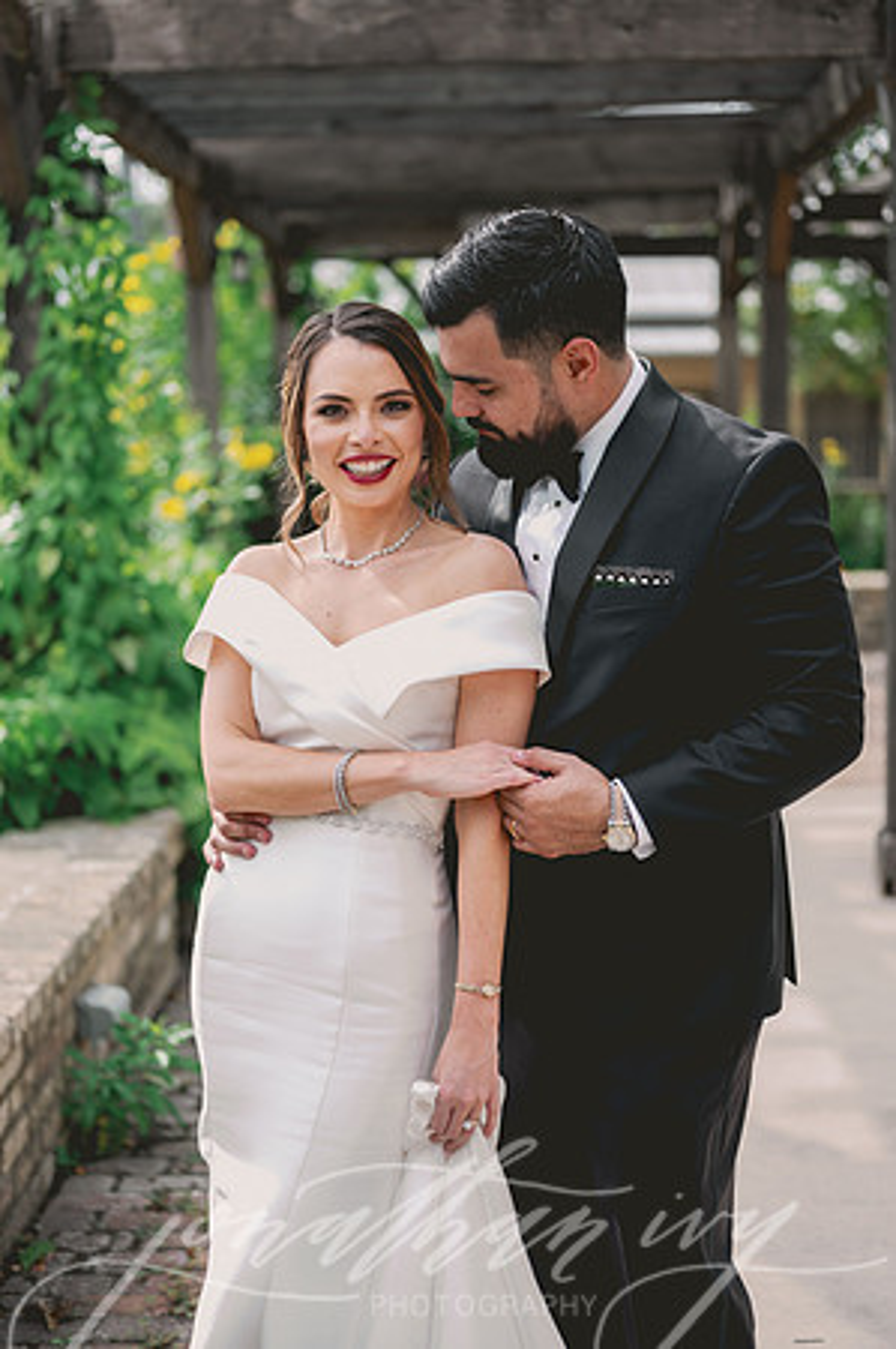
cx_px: 448
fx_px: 1871
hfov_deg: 26.9
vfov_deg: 39.6
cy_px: 674
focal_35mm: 50
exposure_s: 1/800
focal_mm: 50
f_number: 2
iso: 64
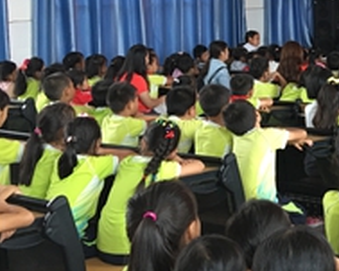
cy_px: 8
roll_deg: +1.6
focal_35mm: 75
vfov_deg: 19.9
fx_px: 752
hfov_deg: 23.3
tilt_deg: -0.1
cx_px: 404
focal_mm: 4.15
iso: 64
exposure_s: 1/17
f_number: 2.2
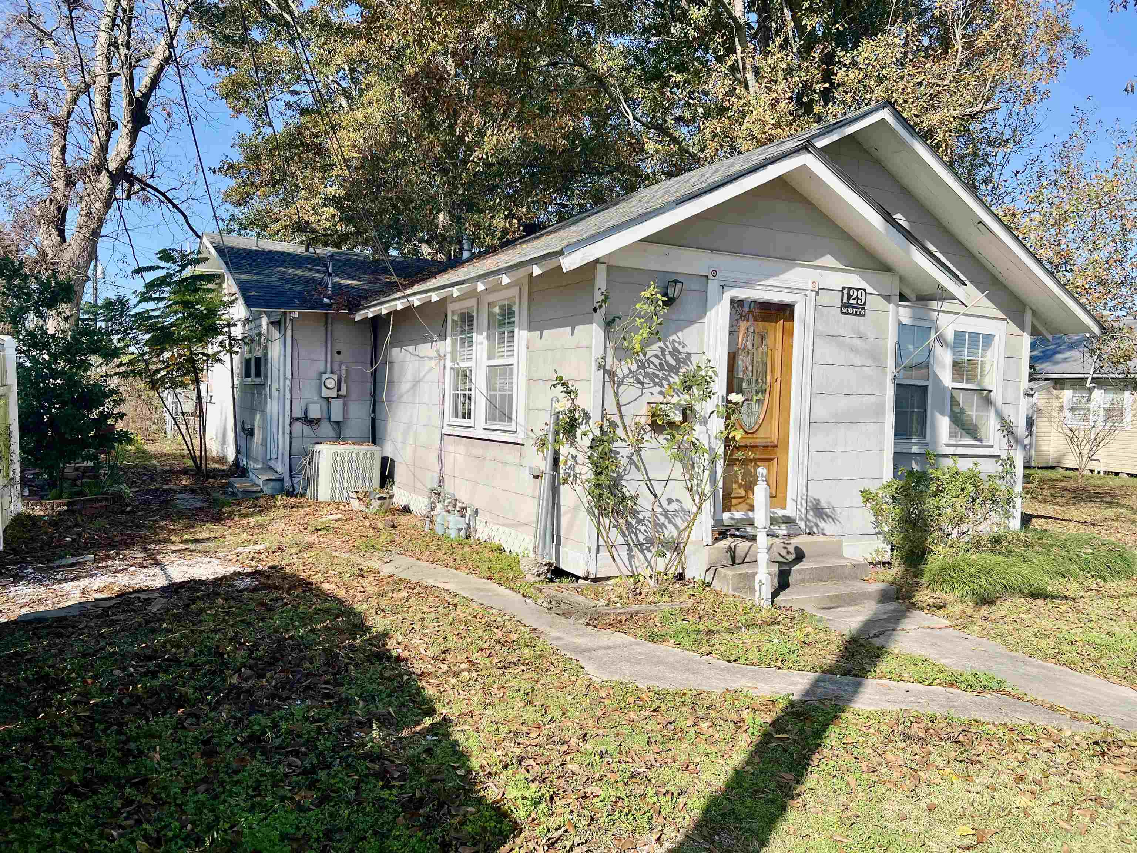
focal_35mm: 26
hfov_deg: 67.3
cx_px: 568
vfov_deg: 53.1
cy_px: 426
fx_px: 854
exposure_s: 1/4444
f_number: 1.5
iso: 50
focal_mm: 5.7
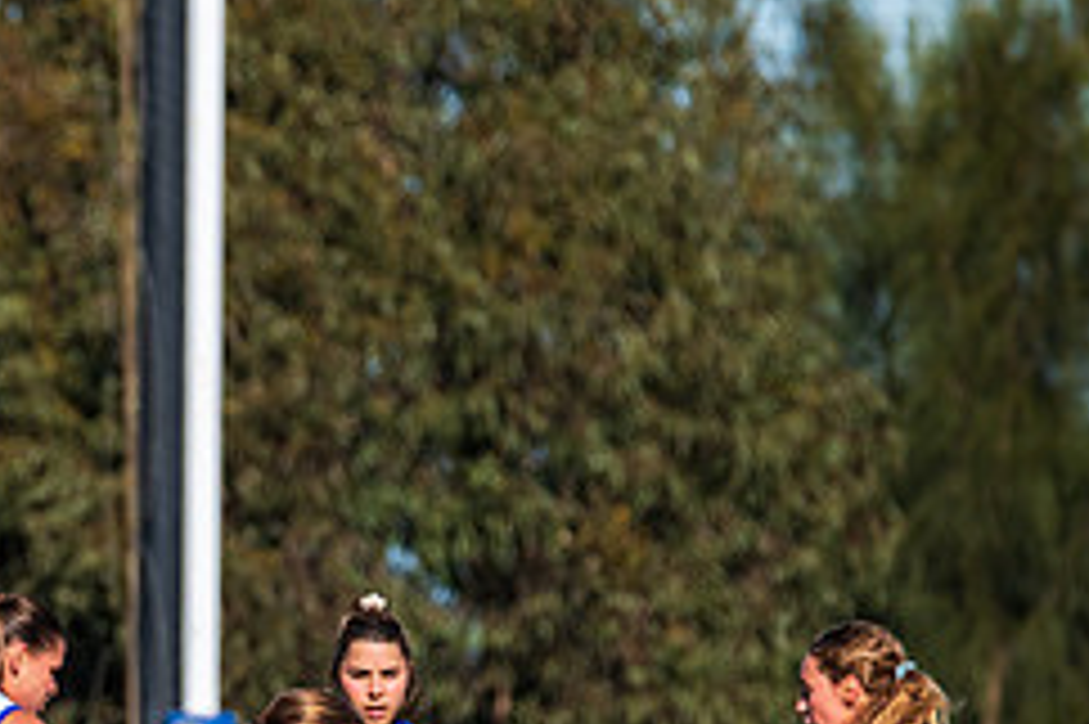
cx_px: -54
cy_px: 816
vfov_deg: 1.3
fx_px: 33191
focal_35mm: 1098
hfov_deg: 1.9
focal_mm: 450
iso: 800
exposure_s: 1/2000
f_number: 10
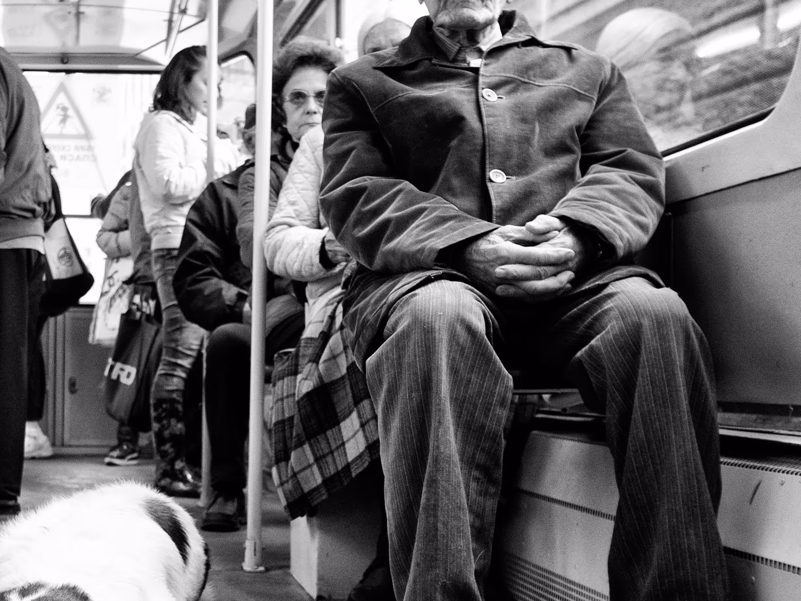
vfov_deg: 23.2
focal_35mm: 63
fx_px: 1458
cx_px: 135
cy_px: 363
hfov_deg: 29.8
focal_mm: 17
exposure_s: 1/160
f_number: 2.8
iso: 1000
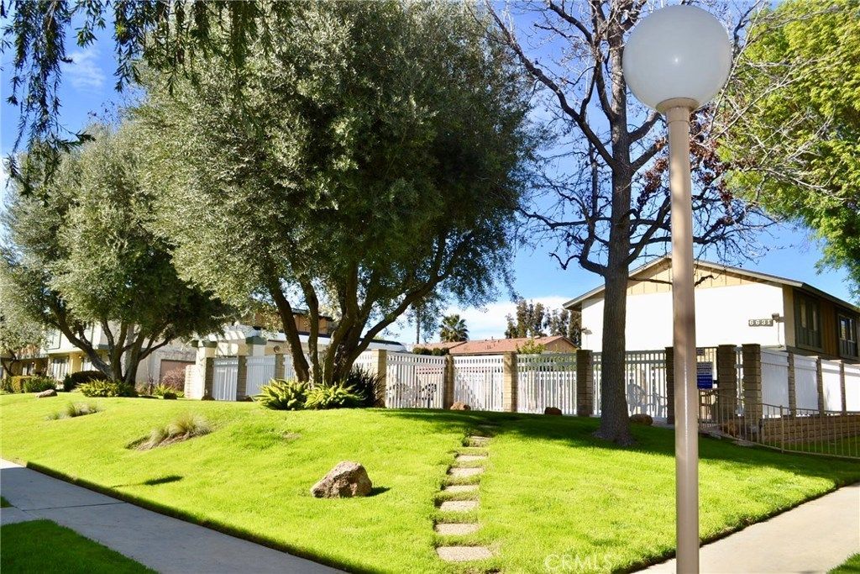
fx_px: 645
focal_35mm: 27
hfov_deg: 67.4
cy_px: 287
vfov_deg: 47.9
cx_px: 430
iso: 100
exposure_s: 1/200
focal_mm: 18
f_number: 8
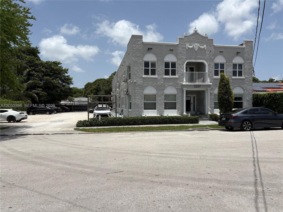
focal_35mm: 26
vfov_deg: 53.1
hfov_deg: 67.3
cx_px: 142
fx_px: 213
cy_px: 106
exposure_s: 1/6329
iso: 50
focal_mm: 5.96
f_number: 1.6
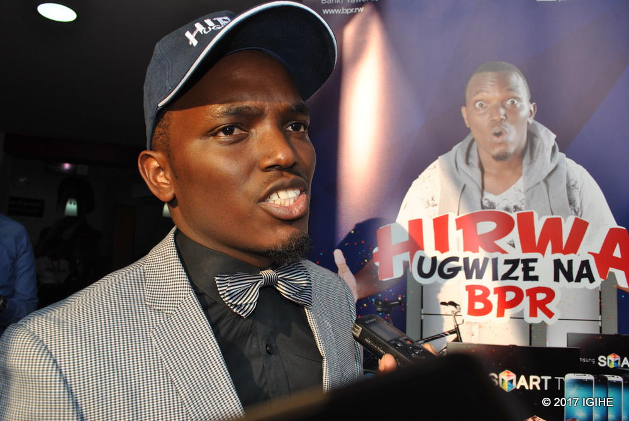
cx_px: 314
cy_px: 210
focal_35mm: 27
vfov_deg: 48.1
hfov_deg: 67.3
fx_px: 472
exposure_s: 1/200
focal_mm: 18
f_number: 5.6
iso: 100
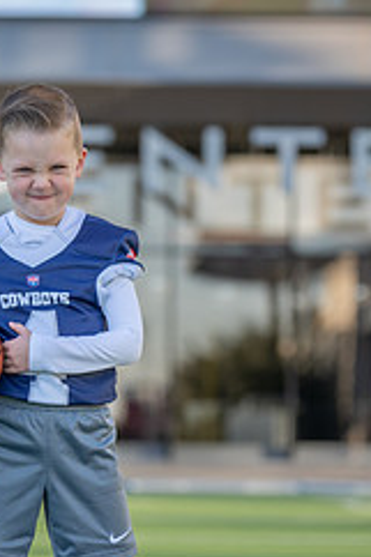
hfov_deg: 5.1
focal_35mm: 267
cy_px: 366
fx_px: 4133
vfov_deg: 7.7
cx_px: 53
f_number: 2.8
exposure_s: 1/500
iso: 100
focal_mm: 104
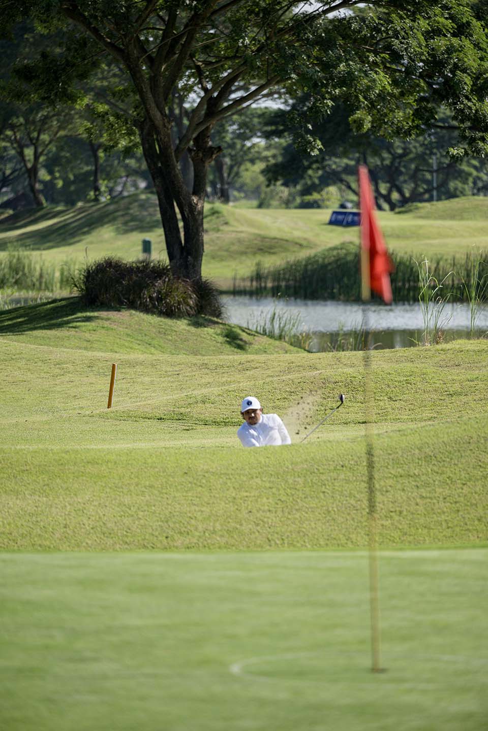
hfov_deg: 6.9
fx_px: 4066
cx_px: 244
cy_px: 366
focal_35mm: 200
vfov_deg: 10.3
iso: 180
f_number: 3.2
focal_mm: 200
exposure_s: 1/4000
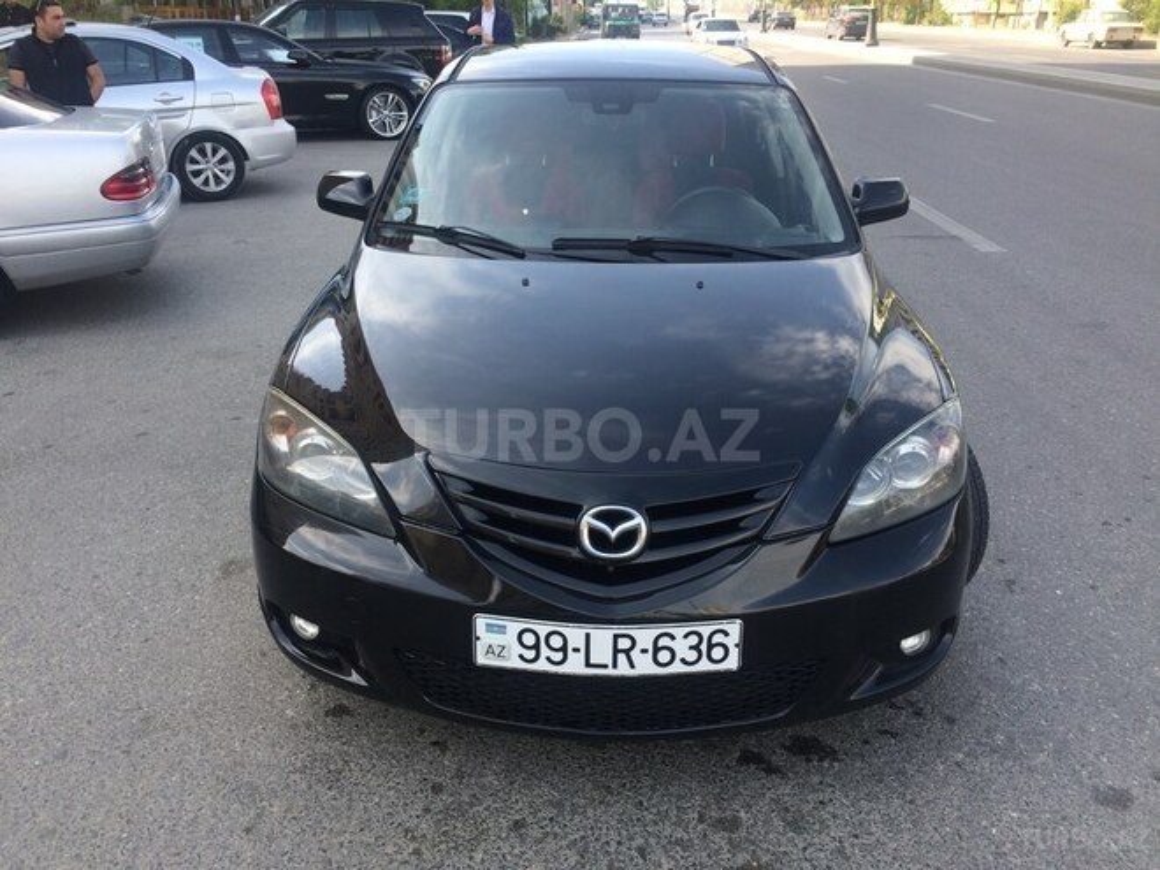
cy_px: 435
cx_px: 580
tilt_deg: -24.1
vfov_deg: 48.2
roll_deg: +3.1
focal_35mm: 29
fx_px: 972
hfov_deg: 61.7
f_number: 2.2
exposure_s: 1/406
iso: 32
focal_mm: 4.15
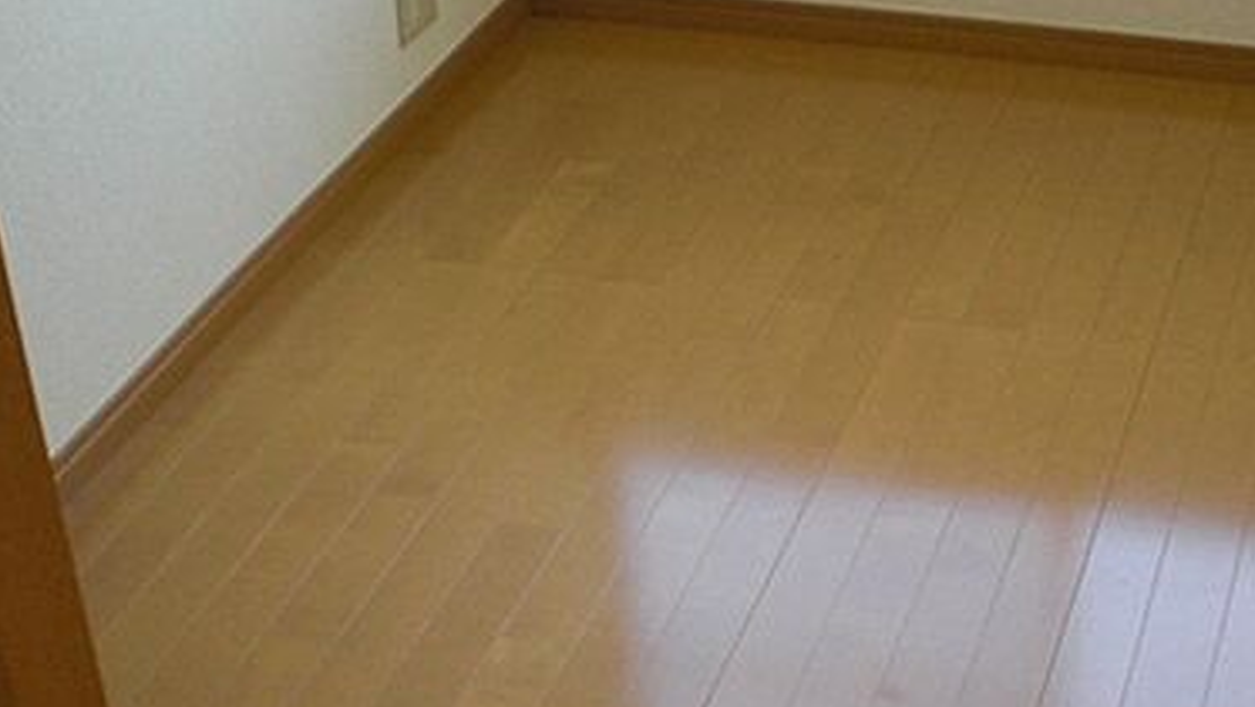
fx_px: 2363
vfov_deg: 16.6
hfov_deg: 29.4
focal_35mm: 71
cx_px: 908
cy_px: 744
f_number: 3.1
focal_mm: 6.3
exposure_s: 1/125
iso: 200
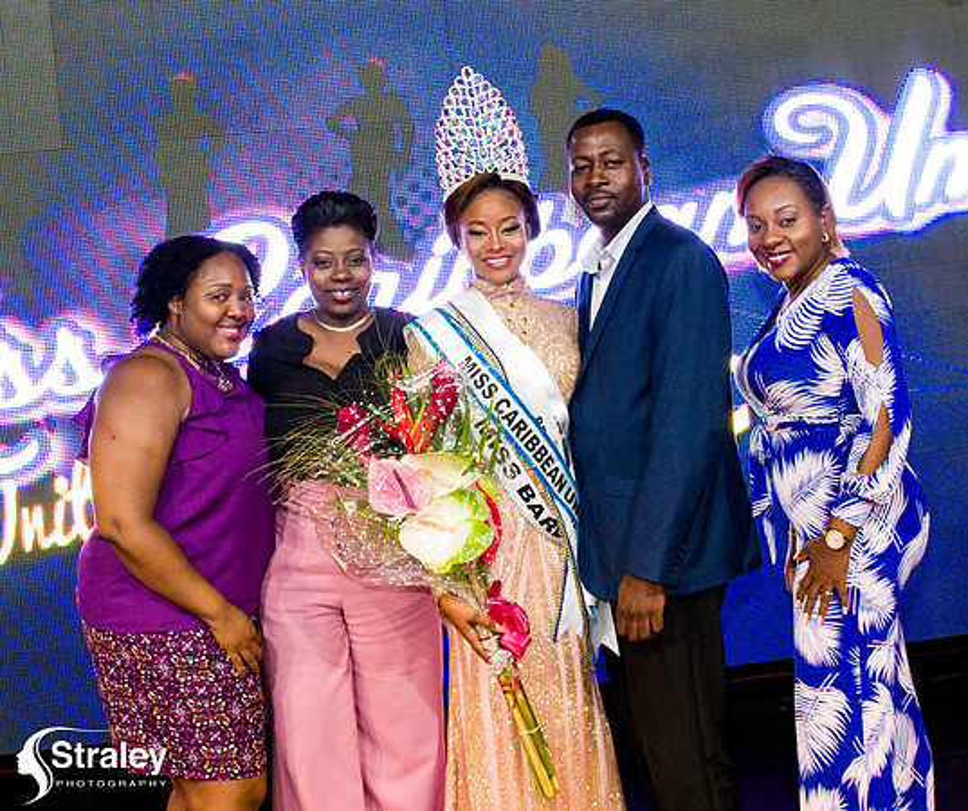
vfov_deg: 31.0
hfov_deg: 36.8
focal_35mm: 50
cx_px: 514
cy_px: 284
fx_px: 1455
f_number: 5
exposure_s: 1/160
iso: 4000
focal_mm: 24
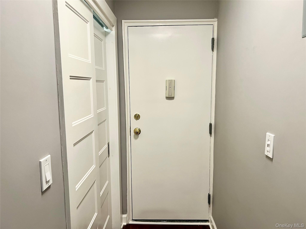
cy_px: 114
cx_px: 153
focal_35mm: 26
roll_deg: +0.2
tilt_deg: -8.0
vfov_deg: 53.1
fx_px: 230
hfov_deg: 67.3
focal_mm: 5.7
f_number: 1.5
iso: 100
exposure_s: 1/60
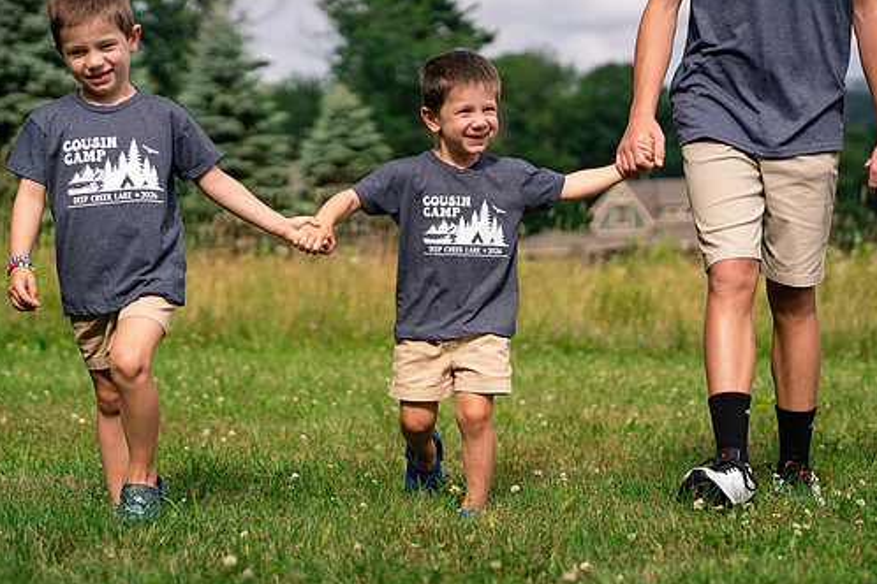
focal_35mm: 99
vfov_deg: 13.8
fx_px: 2412
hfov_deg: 20.6
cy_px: 266
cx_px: 416
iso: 400
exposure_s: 1/6400
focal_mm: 85
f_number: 3.5
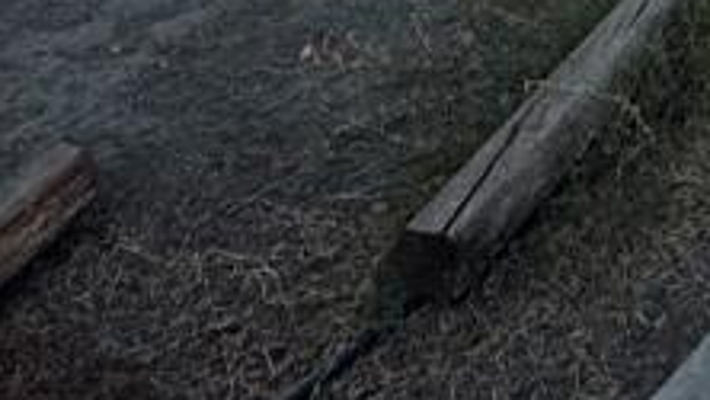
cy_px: -994
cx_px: 1167
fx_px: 1940
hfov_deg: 17.8
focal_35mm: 103
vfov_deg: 8.6
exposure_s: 1/1366
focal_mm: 2.22
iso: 50
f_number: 2.2
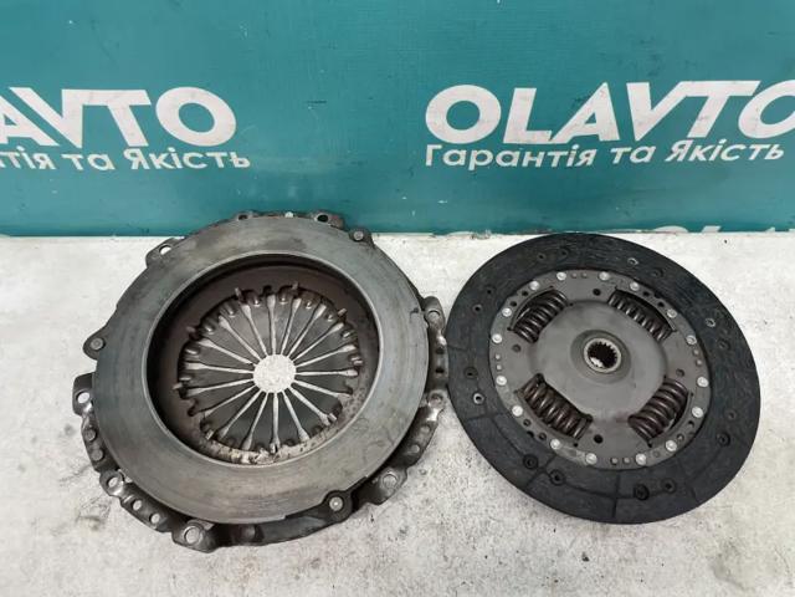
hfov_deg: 67.3
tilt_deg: -59.0
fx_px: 597
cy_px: 298
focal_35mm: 26
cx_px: 398
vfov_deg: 53.1
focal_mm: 4.2
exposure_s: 1/50
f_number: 1.6
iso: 100
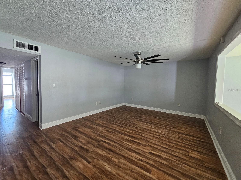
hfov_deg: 106.2
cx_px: 120
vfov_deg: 89.9
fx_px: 91
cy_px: 90
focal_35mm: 13
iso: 320
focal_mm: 2.2
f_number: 2.2
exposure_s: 1/30
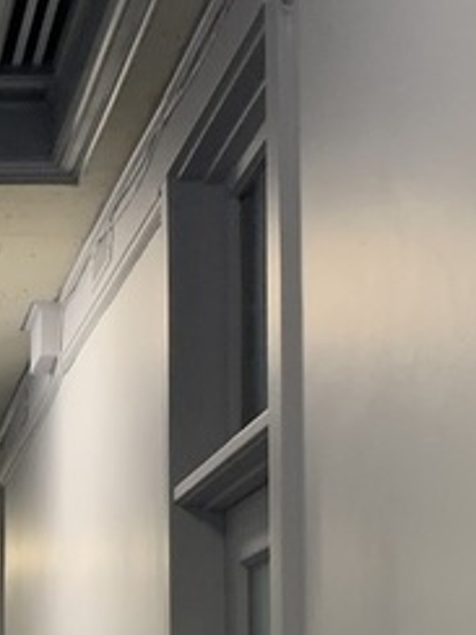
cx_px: -159
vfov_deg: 16.6
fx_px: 2108
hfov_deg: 12.4
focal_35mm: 115
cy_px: 690
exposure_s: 1/60
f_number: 1.8
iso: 200
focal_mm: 4.25
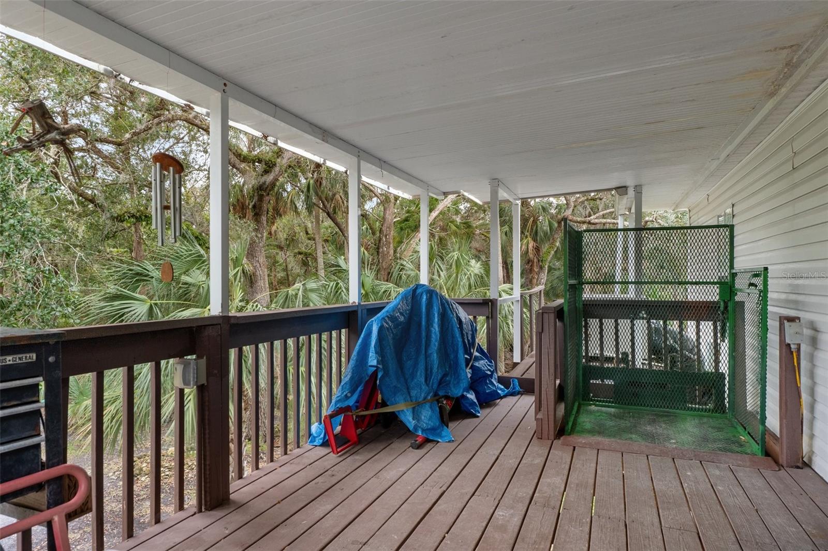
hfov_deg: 81.2
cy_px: 276
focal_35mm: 21
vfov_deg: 59.5
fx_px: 483
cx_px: 414
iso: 320
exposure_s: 1/60
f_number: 8
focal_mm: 14
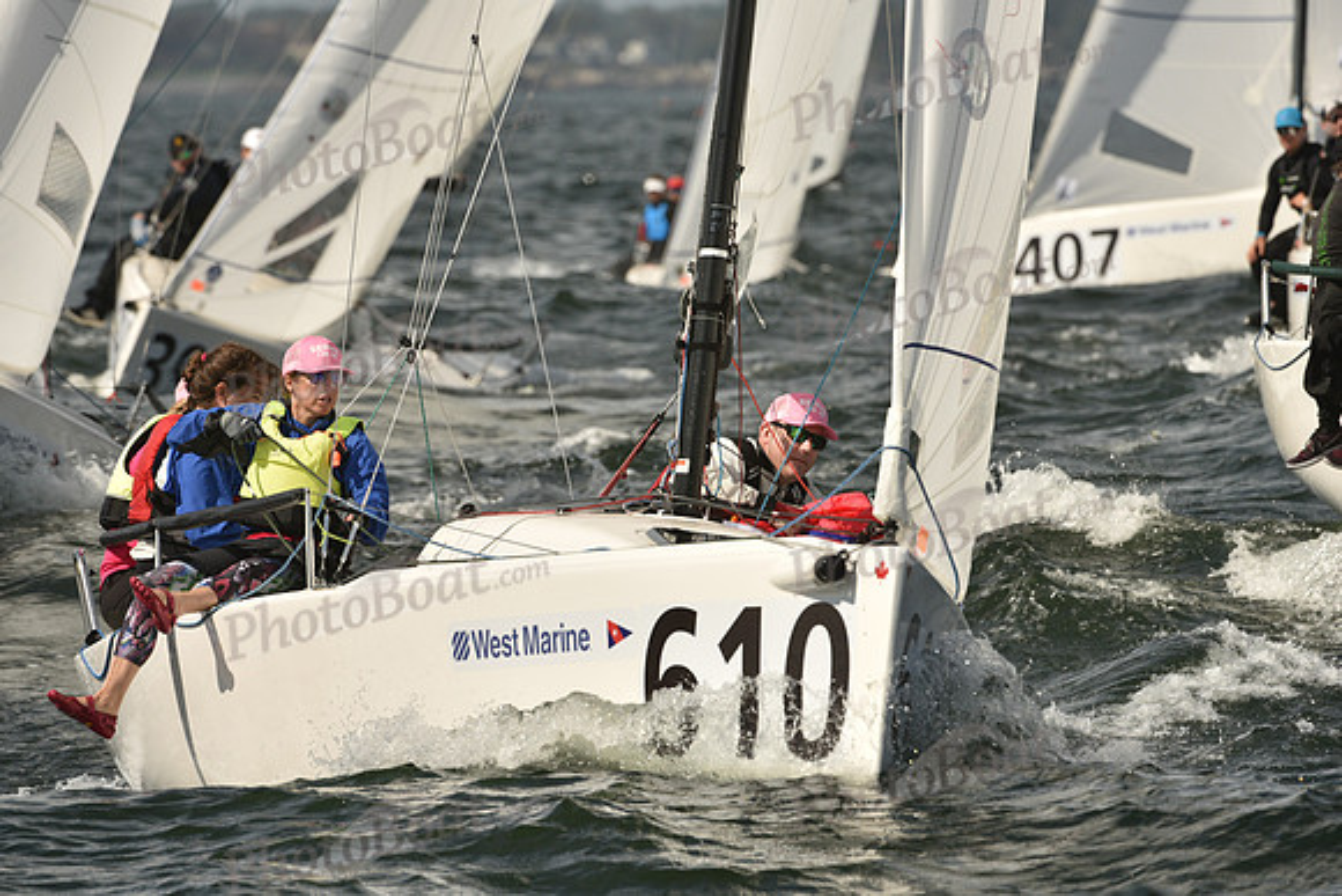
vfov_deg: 3.4
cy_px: 448
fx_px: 14914
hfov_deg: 5.2
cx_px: 671
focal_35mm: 400
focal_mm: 400
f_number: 9
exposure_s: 1/1600
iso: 320
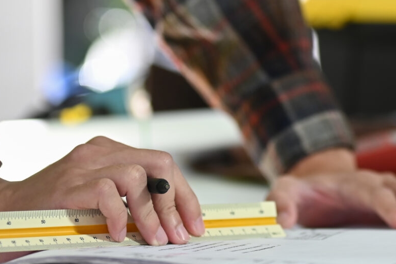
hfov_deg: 12.5
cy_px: 27
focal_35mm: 164
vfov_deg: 8.3
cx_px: 224
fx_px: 1804
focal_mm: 50
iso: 200
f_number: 1.8
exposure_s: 1/800
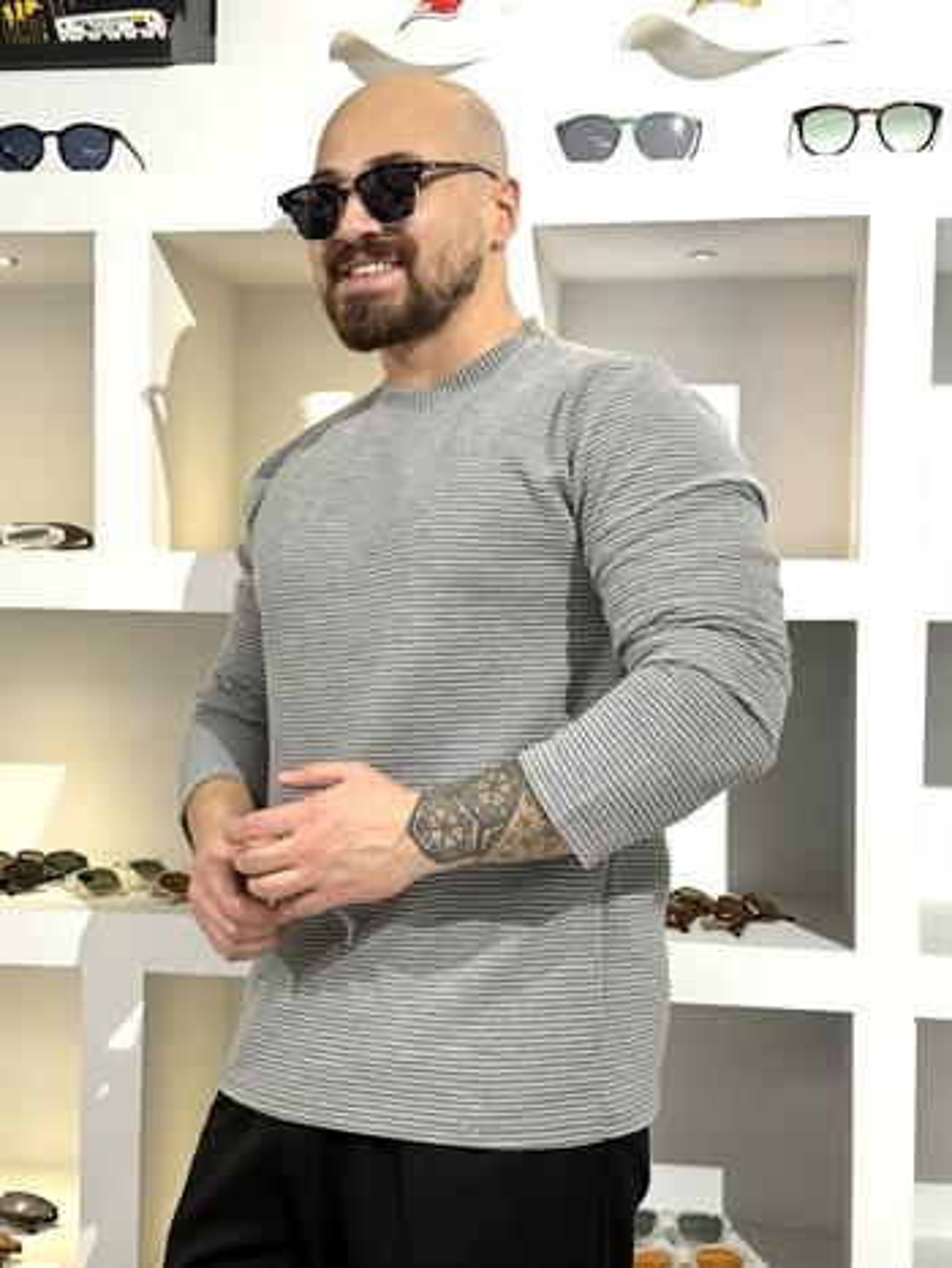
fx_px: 1759
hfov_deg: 30.3
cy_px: 634
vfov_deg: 39.6
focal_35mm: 48
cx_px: 476
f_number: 1.78
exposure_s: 1/100
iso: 80
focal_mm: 6.76
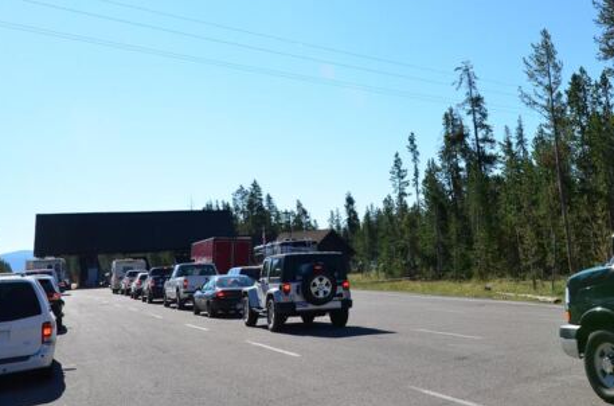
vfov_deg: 31.4
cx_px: 399
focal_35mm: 42
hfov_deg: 45.9
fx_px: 714
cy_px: 134
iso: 200
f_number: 10
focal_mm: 20
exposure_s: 1/400
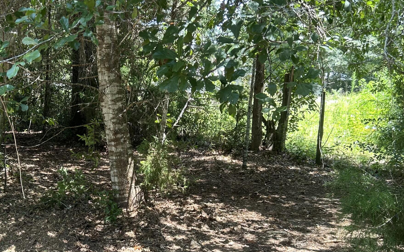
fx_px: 517
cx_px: 128
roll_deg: -0.7
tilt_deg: -10.8
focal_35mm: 47
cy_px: 193
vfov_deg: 27.0
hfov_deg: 42.0
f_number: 1.5
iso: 50
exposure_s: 1/132
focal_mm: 5.7
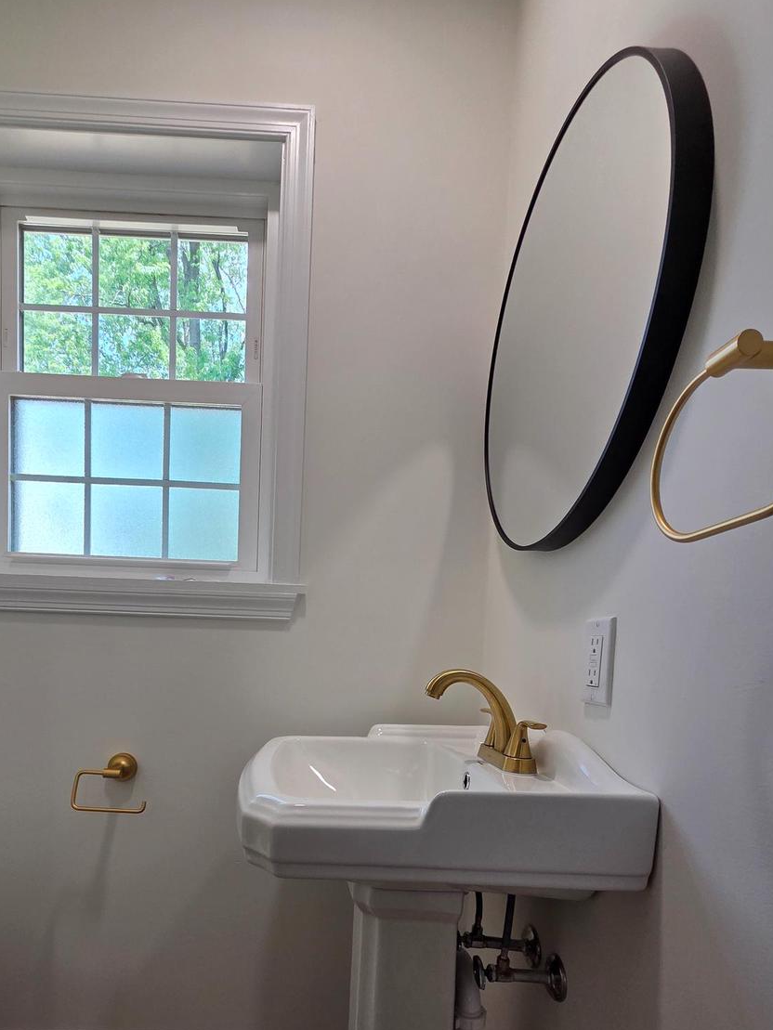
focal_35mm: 18
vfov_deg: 84.5
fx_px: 536
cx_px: 308
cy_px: 693
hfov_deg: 70.9
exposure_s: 1/120
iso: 80
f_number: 2.2
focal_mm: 2.2
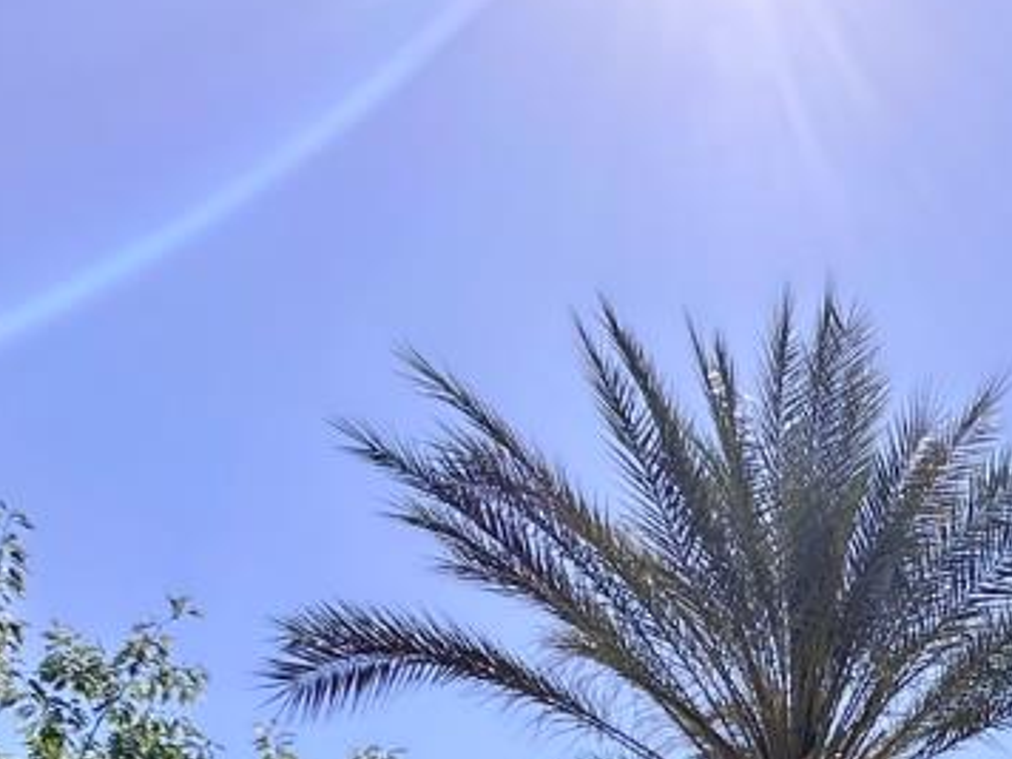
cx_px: 1475
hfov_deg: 25.5
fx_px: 1725
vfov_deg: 19.3
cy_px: 1335
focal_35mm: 59
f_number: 2.2
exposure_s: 1/1825
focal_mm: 2.22
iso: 40
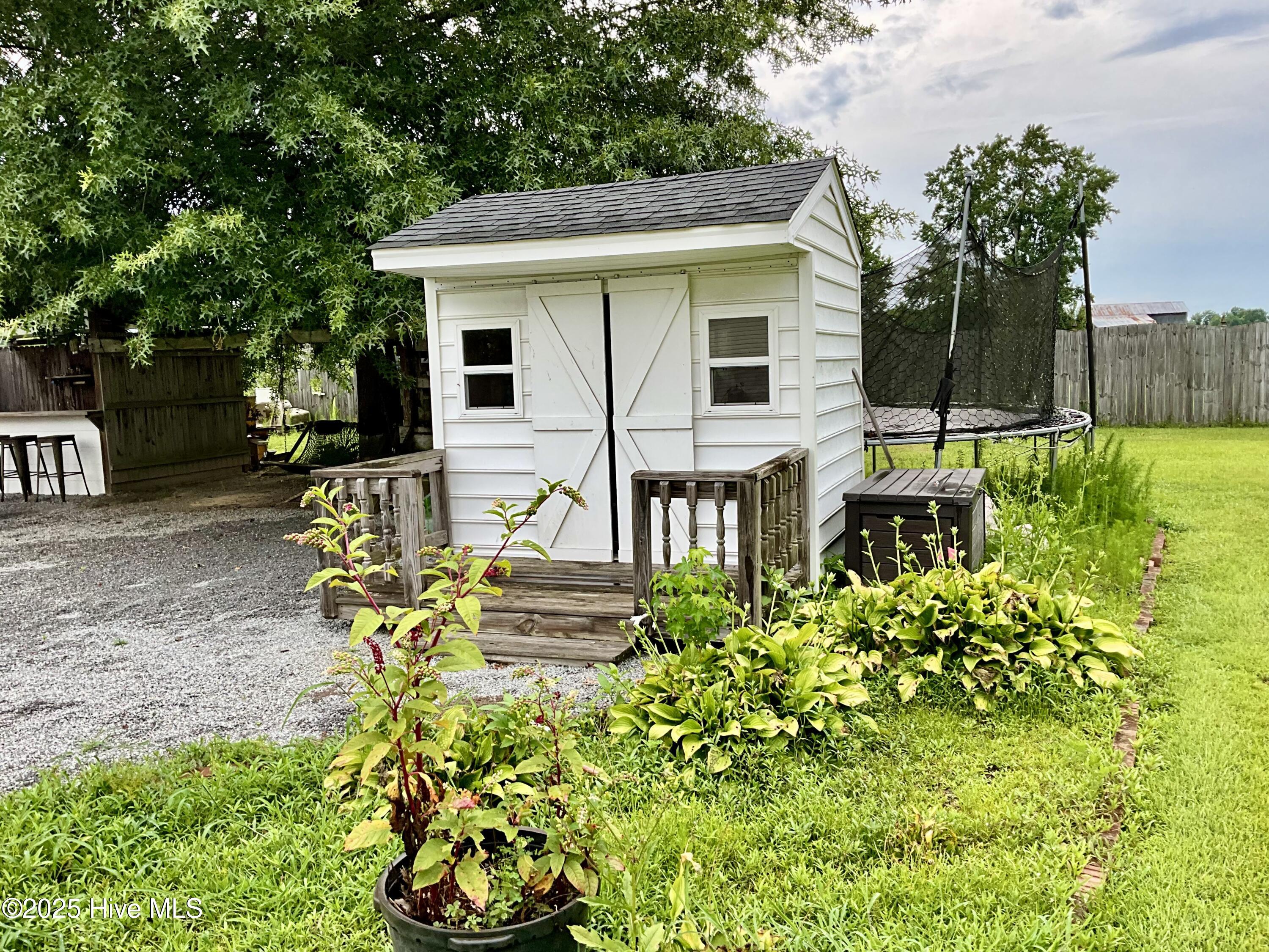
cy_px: 476
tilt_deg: -10.5
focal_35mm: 29
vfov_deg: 48.2
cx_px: 634
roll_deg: +0.8
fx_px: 1063
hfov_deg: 61.7
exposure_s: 1/320
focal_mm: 3
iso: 25
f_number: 1.8
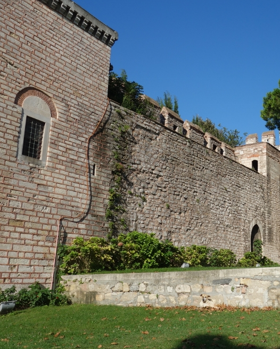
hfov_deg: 35.7
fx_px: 414
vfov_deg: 45.8
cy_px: 174
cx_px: 238
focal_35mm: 40
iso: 125
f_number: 5.6
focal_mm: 10.4
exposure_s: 1/640
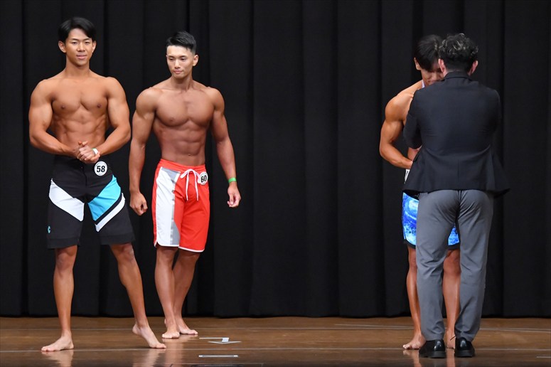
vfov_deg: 5.7
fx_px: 3672
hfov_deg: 8.6
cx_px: 276
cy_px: 184
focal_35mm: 240
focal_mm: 160
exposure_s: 1/400
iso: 8000
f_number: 5.6
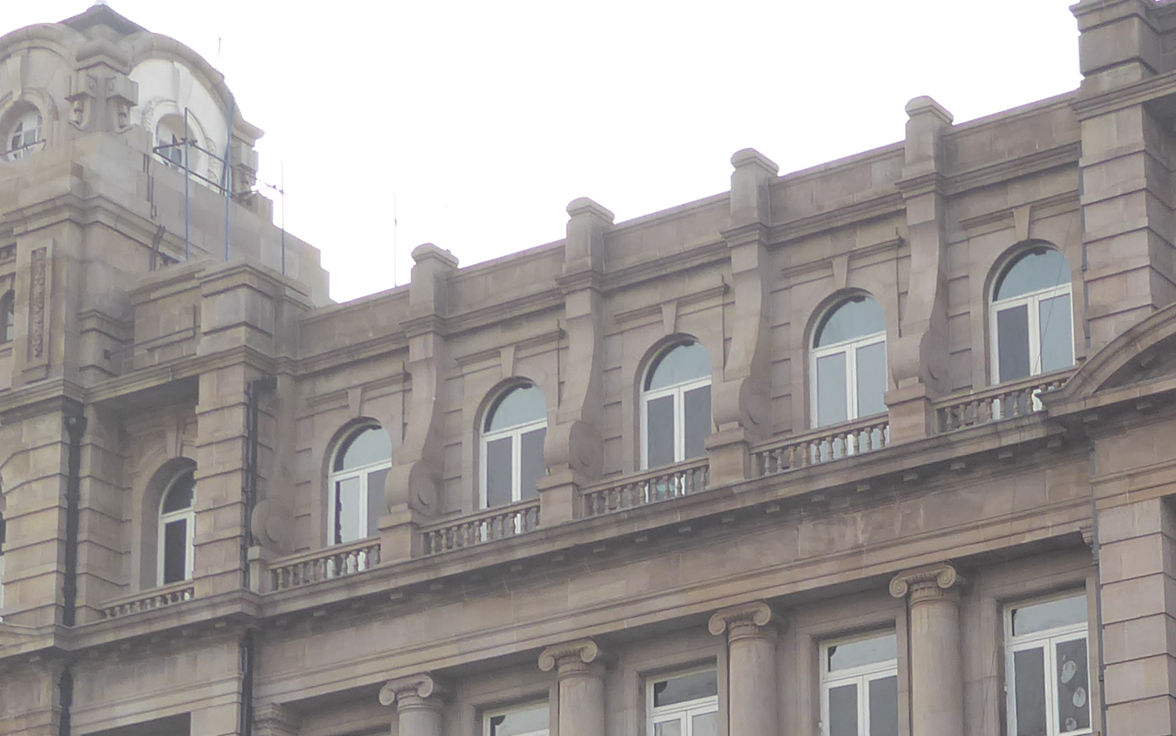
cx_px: 818
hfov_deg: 18.9
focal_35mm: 110
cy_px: 912
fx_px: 3526
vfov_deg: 11.6
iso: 125
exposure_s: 1/125
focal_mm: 6.7
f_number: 3.7
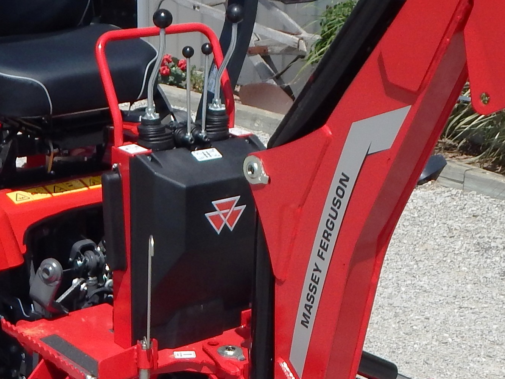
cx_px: 240
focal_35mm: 76
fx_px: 1109
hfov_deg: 25.7
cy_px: 340
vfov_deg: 19.0
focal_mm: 4
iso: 125
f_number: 6
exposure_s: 1/640
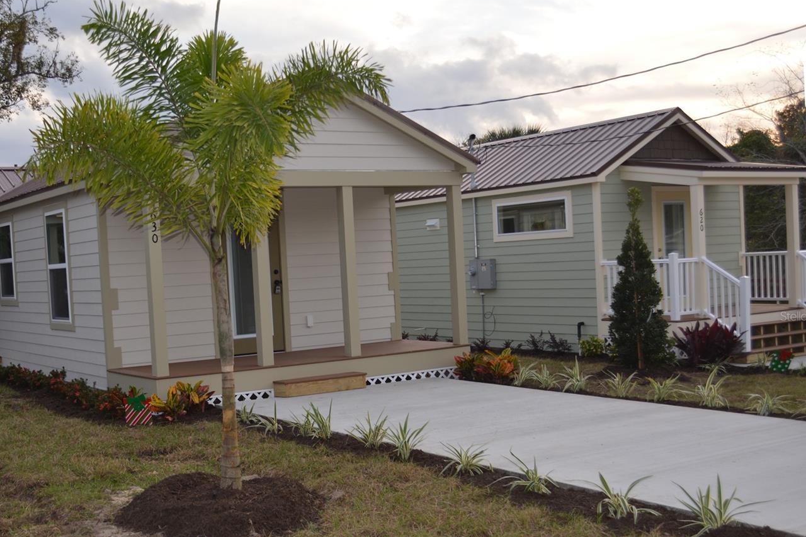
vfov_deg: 29.8
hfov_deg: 43.4
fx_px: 1007
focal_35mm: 45
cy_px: 316
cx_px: 332
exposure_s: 1/160
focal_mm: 24
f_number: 4
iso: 200
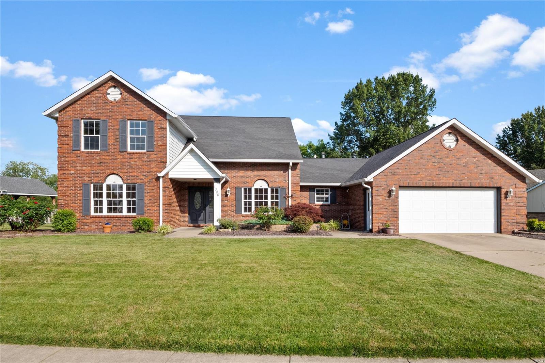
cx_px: 272
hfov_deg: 84.0
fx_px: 303
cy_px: 182
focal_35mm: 20
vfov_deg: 61.9
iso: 400
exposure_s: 1/200
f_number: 10
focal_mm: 10
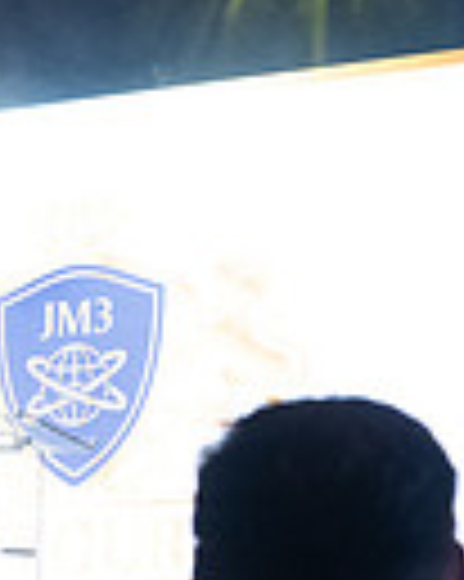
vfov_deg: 9.0
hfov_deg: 6.7
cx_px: -811
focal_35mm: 213
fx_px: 3661
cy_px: 672
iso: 1600
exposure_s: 1/125
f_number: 4.5
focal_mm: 50
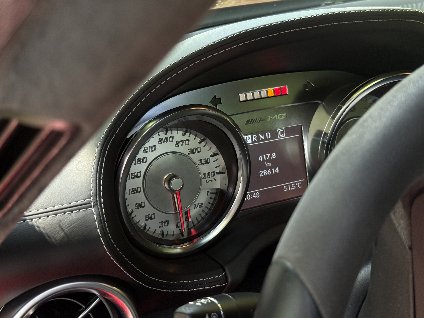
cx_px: 212
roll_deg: -0.5
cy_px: 159
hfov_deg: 39.7
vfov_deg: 30.3
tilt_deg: -21.4
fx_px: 588
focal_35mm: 48
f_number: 1.78
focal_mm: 6.76
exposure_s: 1/155
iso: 160
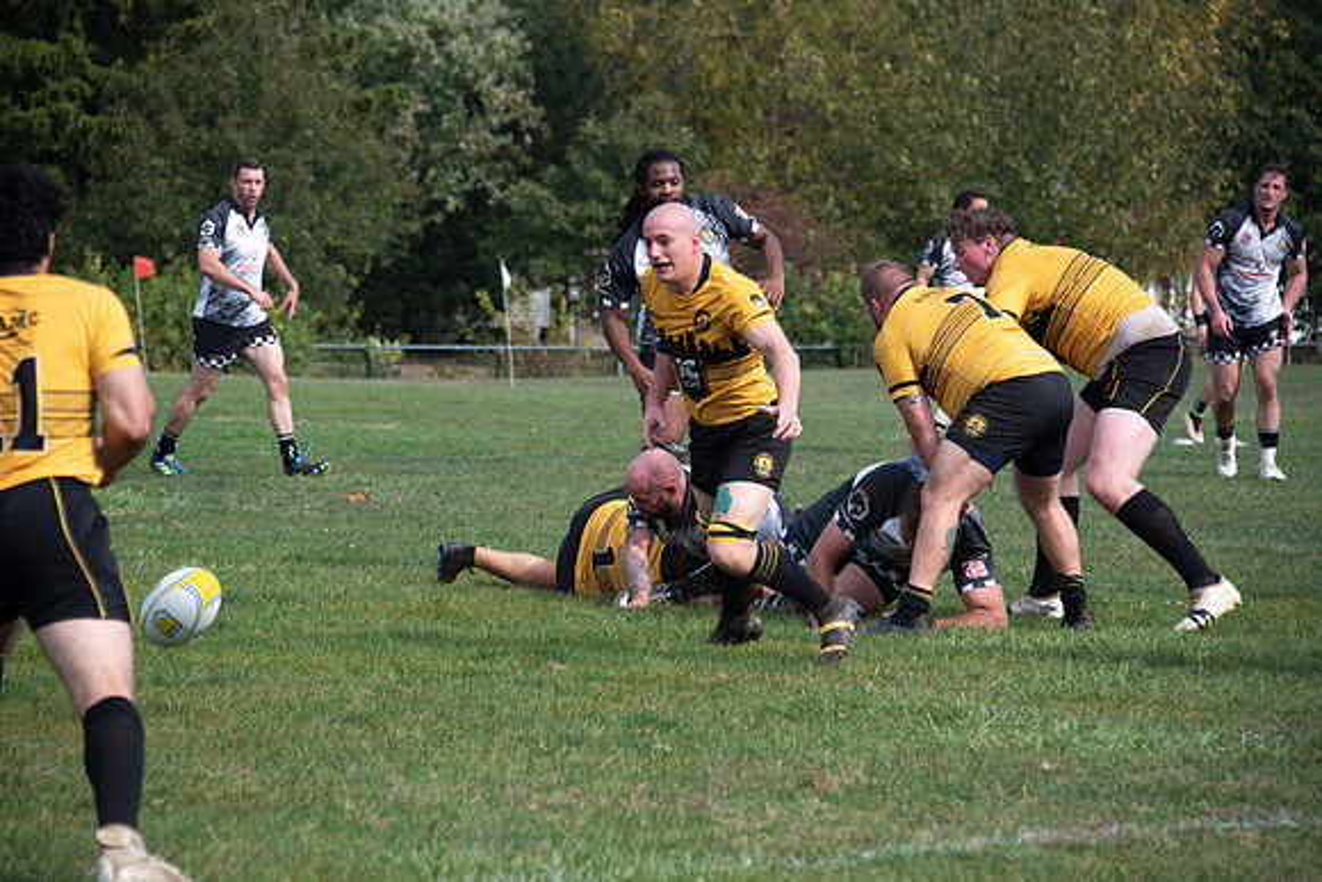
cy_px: 442
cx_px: 635
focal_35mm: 203
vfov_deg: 6.8
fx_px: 7462
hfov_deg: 10.1
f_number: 6.3
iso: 400
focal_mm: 190
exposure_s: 1/2500
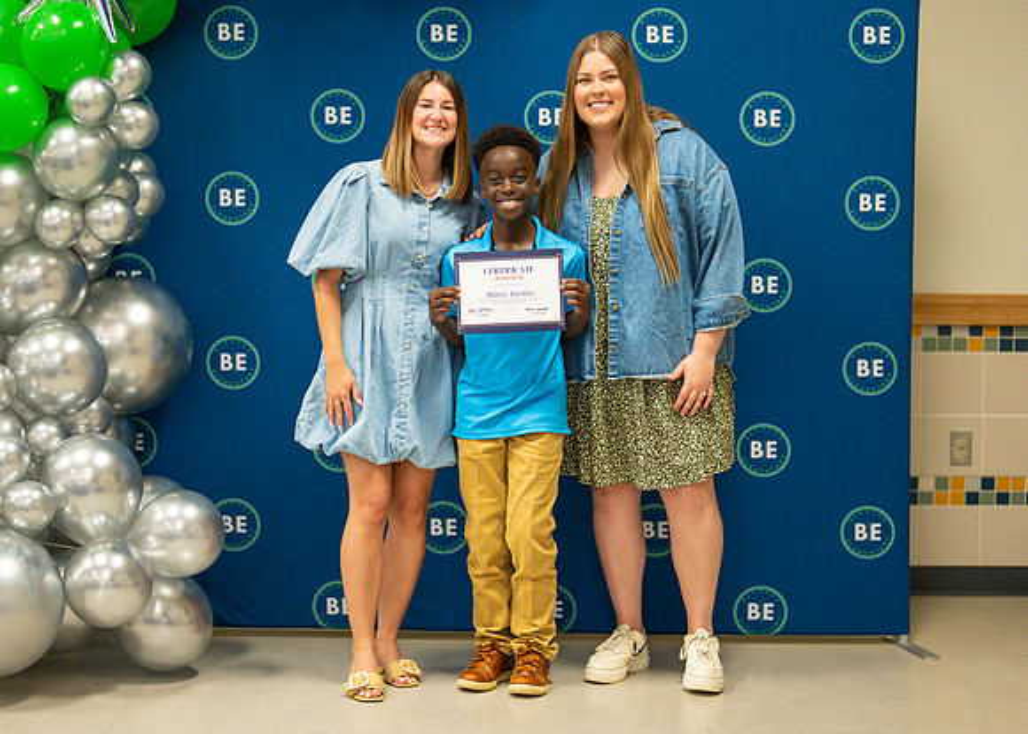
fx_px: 2007
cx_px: 503
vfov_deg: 20.7
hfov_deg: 28.7
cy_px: 358
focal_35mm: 69
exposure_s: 1/400
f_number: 1.2
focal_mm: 50
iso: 1000
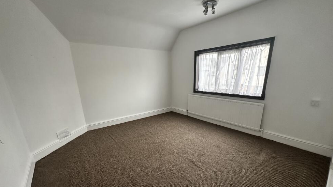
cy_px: 115
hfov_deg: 99.4
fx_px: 141
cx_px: 168
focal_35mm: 16
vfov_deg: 66.2
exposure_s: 1/50
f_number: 2.2
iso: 250
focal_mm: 2.22
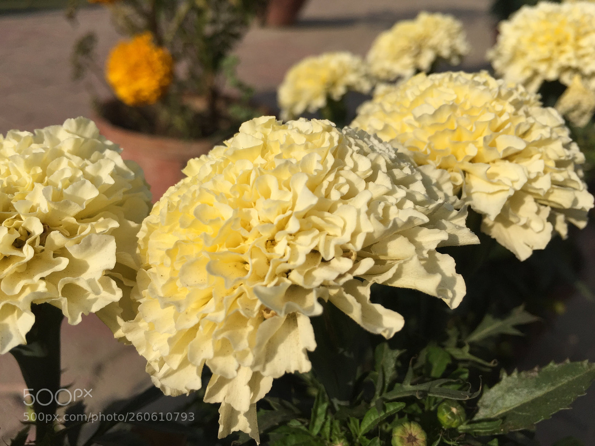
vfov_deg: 48.2
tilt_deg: -29.0
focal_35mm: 29
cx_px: 298
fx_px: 498
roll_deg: -2.4
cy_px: 223
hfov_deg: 61.7
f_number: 2.2
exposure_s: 1/3968
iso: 32
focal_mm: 4.15
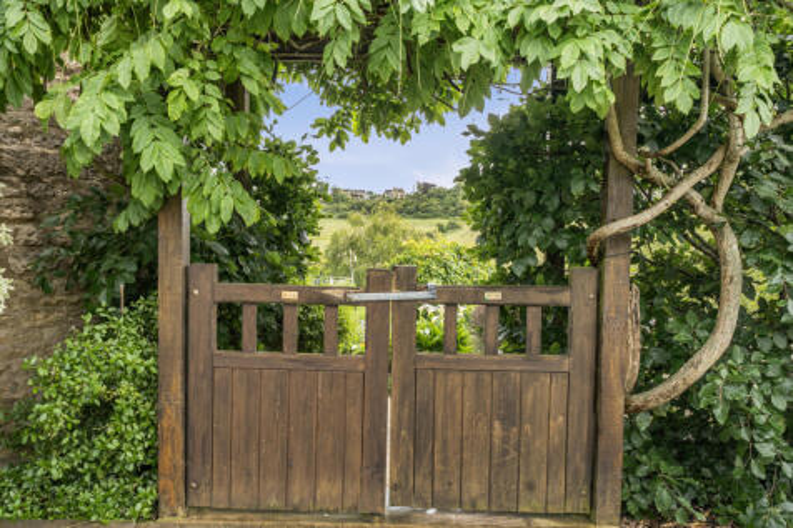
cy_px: 264
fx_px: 661
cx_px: 396
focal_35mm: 30
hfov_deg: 61.9
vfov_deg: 43.6
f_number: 8
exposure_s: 1/200
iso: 400
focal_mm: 20
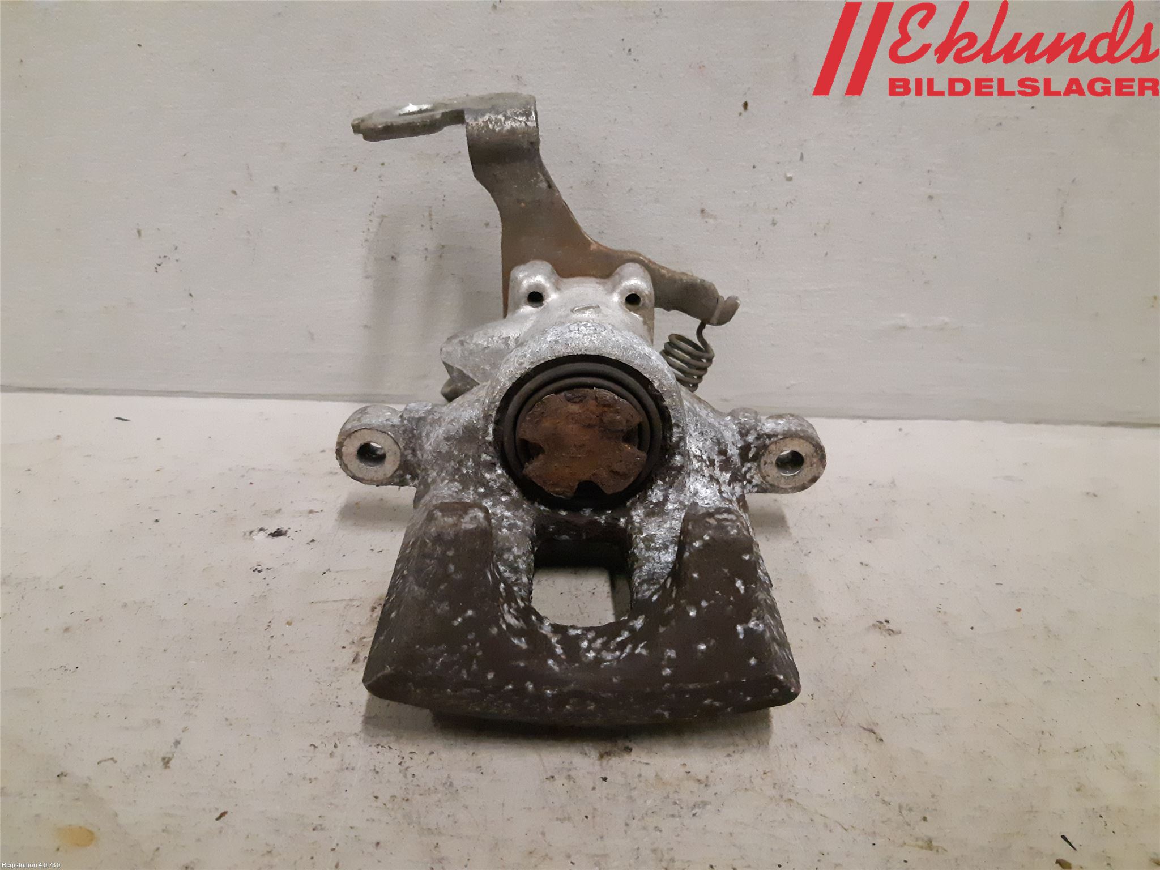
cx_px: 580
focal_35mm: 26
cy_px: 435
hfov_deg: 67.3
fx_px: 871
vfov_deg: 53.1
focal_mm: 3.93
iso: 800
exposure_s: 1/191
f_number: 1.7
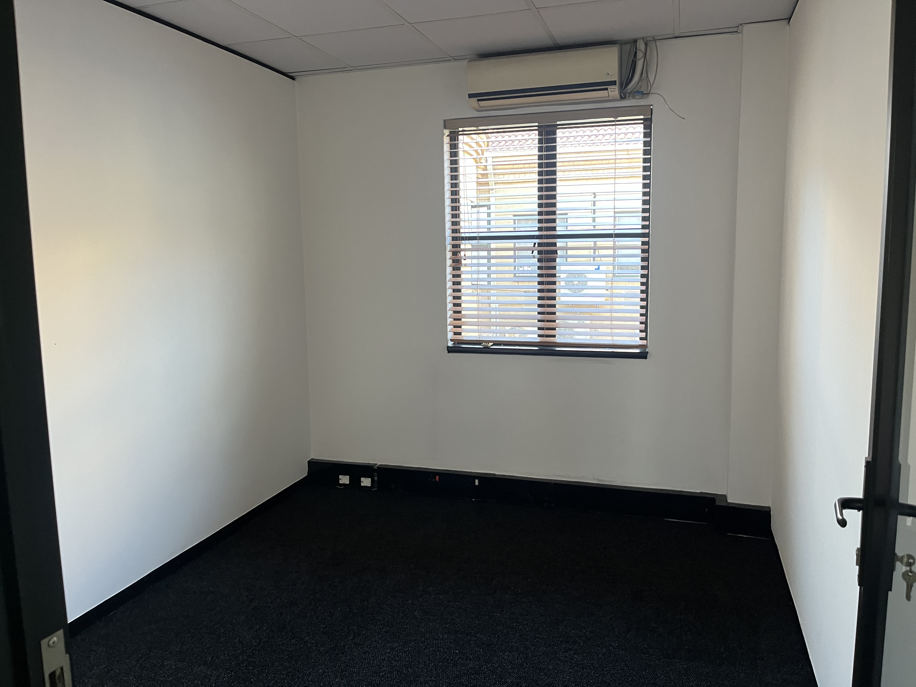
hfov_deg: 67.3
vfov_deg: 53.1
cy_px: 344
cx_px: 458
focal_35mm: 26
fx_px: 688
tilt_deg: -8.0
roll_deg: +0.6
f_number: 1.6
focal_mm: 5.1
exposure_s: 1/50
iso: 160
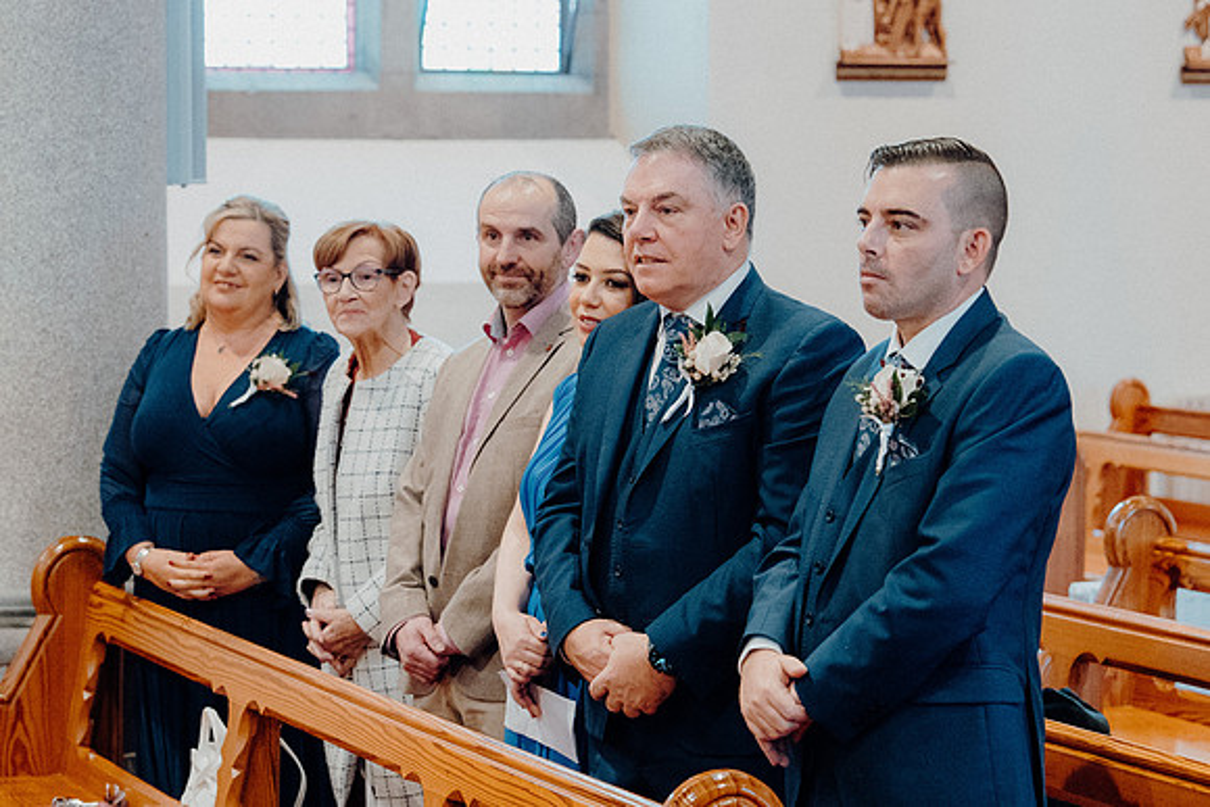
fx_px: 3530
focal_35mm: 105
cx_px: 605
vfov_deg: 13.0
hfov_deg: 19.5
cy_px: 404
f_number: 3.5
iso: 5000
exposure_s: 1/160
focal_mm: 70
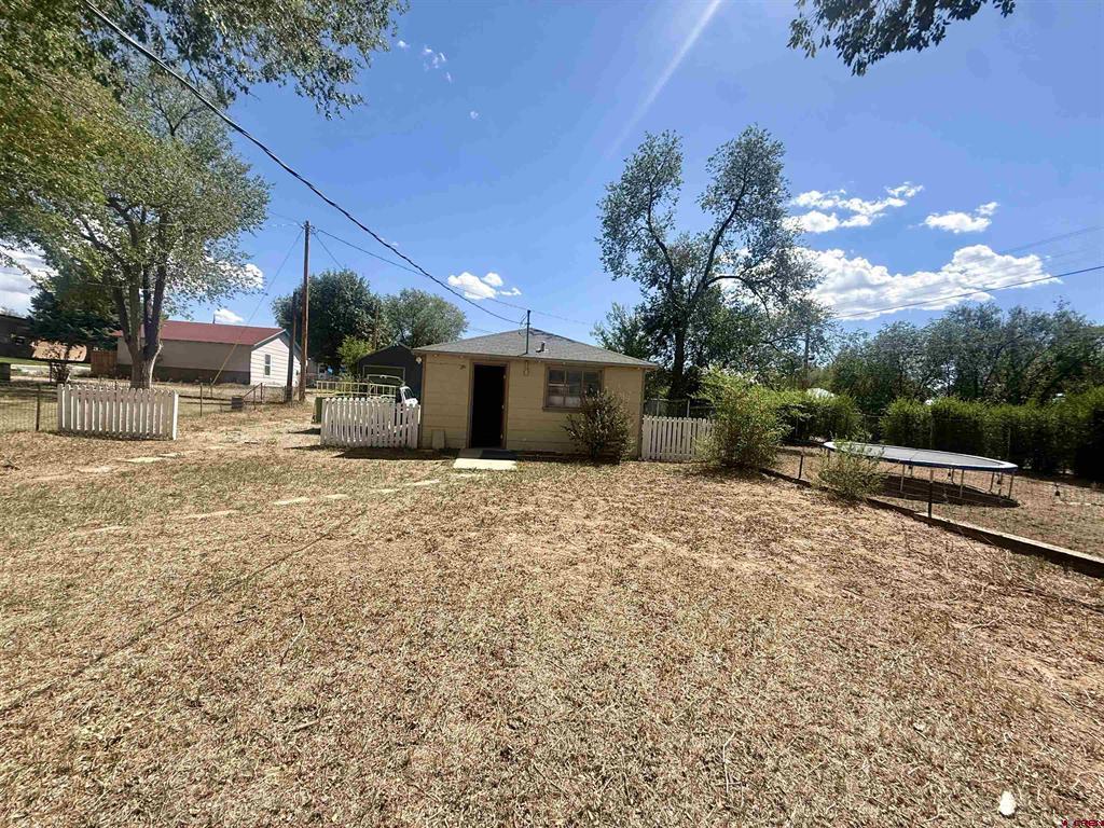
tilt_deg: -1.1
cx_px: 552
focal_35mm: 14
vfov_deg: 85.7
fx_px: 446
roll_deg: -1.8
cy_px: 414
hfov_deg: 102.1
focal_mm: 2.22
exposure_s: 1/1656
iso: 50
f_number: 2.2
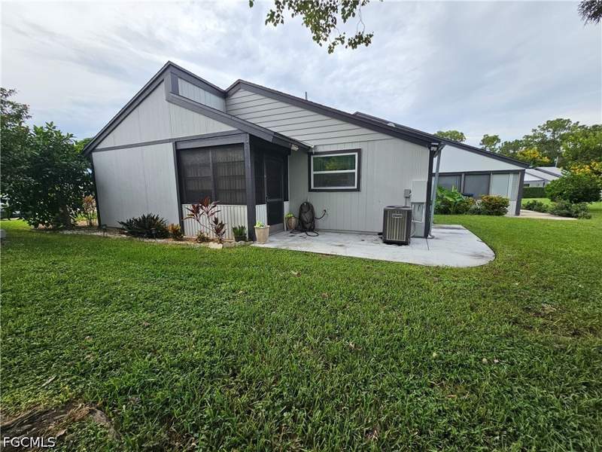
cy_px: 226
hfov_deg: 106.2
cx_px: 301
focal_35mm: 13
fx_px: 226
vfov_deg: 89.9
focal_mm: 2.2
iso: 50
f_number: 2.2
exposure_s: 1/850
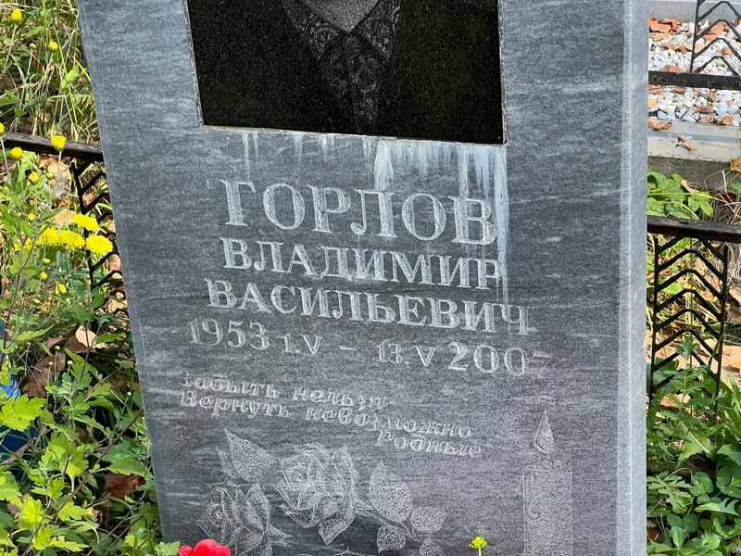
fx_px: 1648
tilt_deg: -28.7
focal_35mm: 77
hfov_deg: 25.3
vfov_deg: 19.1
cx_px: 370
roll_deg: -1.9
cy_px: 278
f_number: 2.8
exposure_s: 1/99
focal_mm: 9
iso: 32
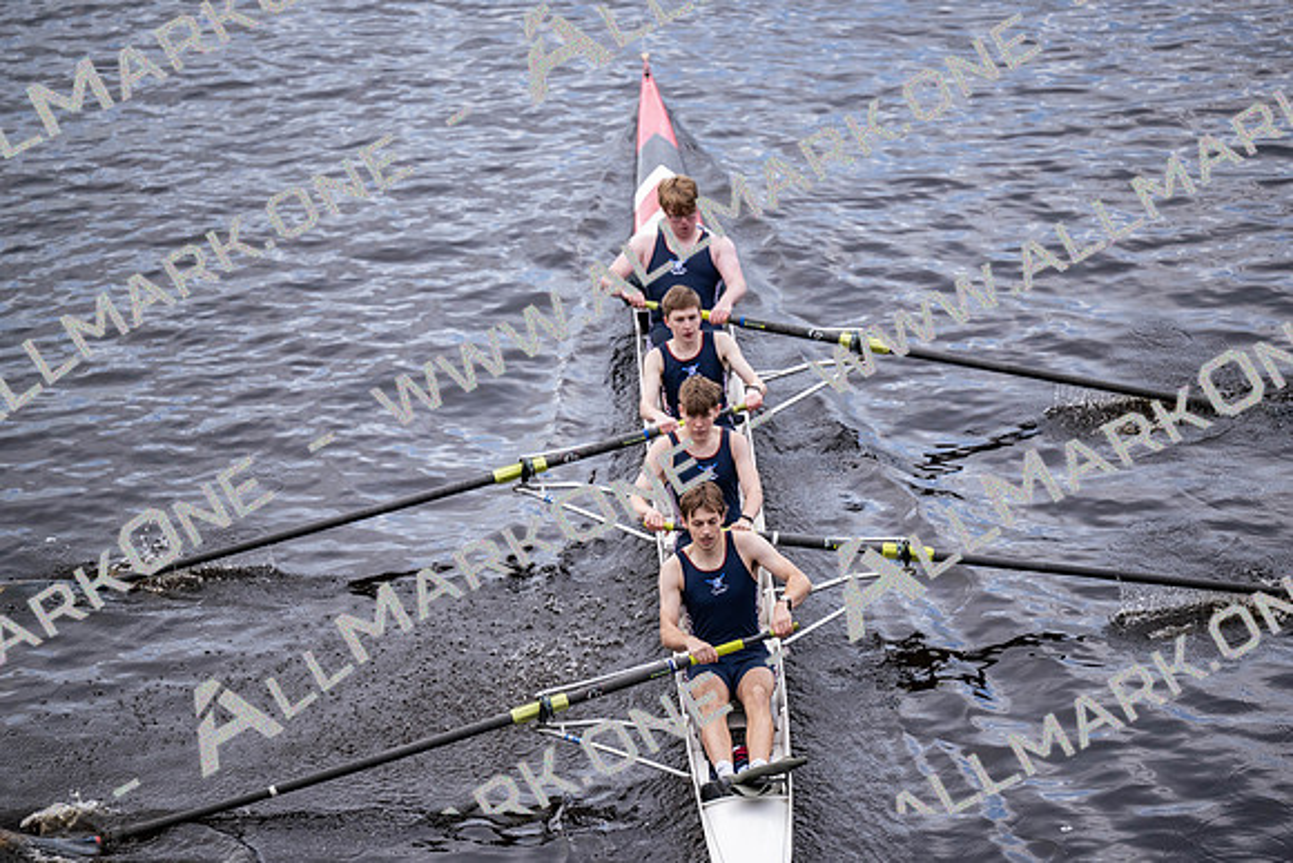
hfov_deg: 10.3
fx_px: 7185
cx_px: 646
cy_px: 432
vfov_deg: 6.9
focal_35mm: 200
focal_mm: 200
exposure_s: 1/2000
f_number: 2.8
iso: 900
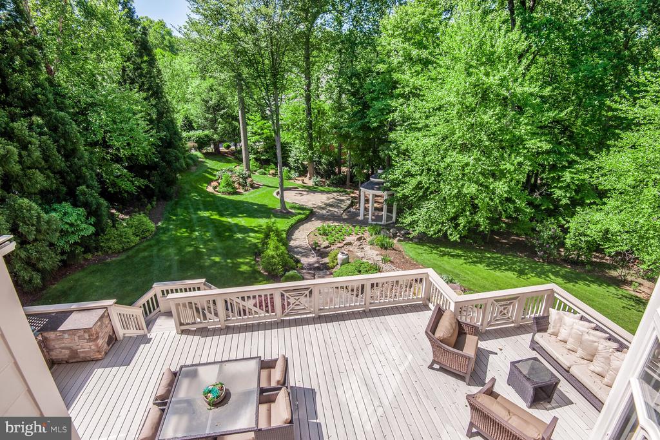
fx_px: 293
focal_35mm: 16
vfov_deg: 73.8
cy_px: 220
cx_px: 330
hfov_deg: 96.7
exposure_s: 1/320
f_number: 7.1
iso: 200
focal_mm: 16
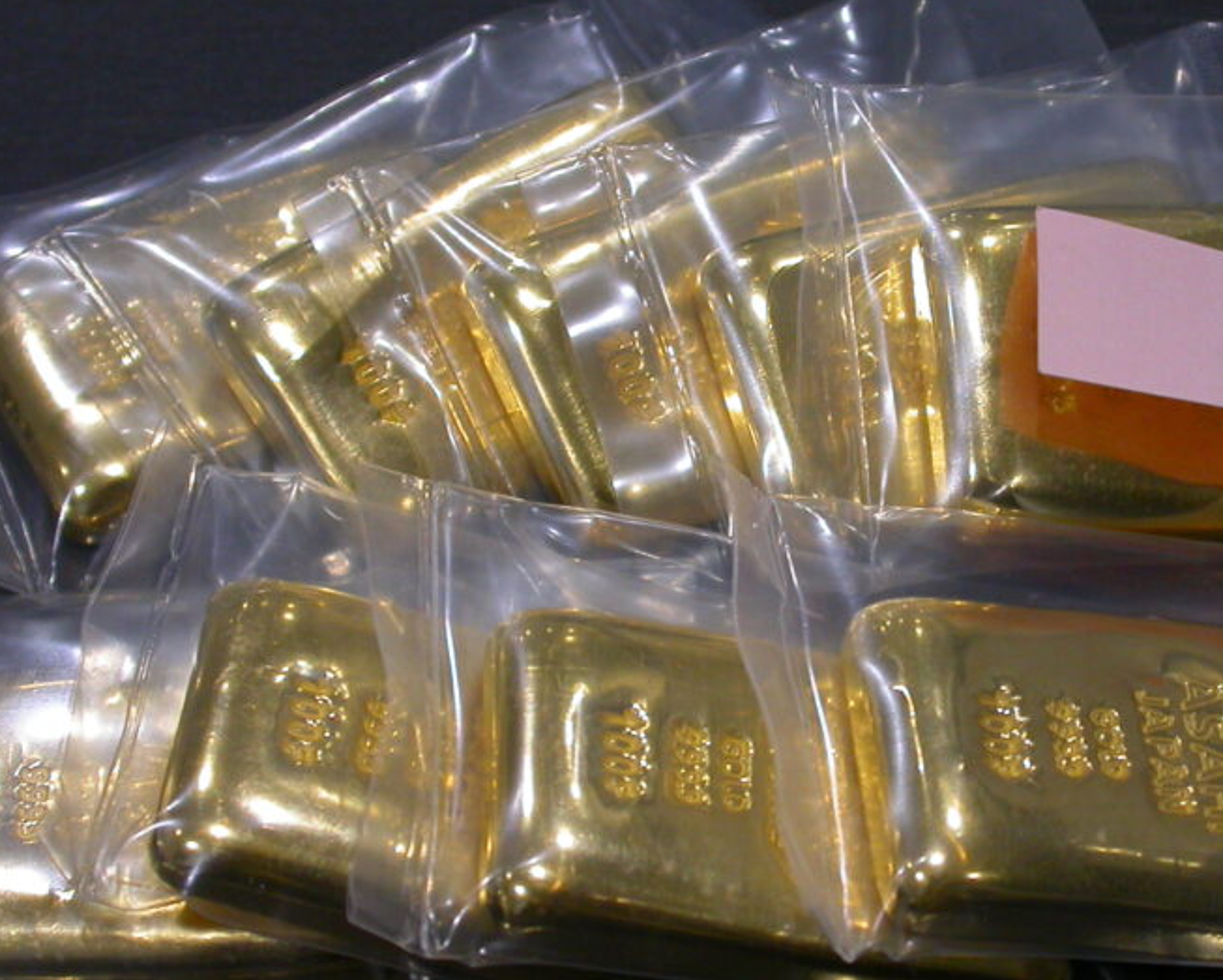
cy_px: 547
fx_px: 3657
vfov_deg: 15.3
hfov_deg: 18.9
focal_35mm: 101
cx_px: 858
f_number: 4.1
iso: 100
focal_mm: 13.8
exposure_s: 1/61.2
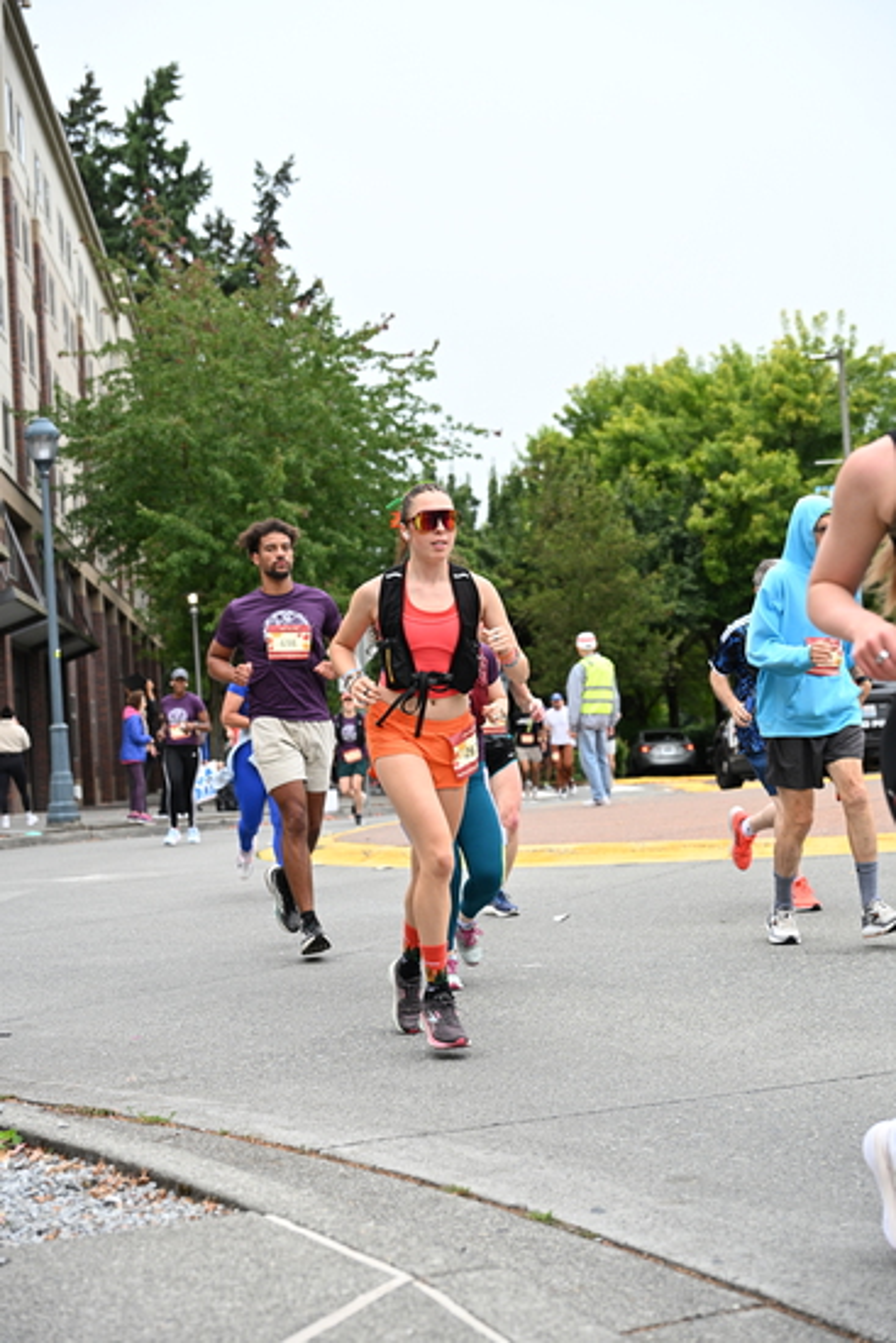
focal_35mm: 57
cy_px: 672
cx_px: 448
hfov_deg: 23.8
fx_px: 2126
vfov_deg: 35.0
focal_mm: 57
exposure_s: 1/800
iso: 1600
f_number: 4
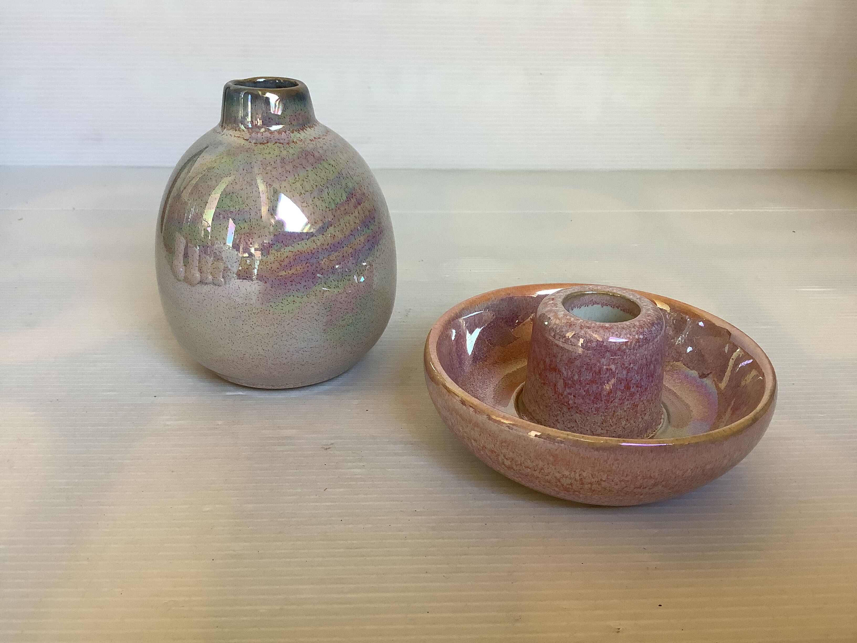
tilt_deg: -24.7
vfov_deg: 45.4
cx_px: 428
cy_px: 322
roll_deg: -0.3
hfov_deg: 58.4
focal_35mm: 31
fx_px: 767
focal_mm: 3.3
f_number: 2.4
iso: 80
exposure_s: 1/50
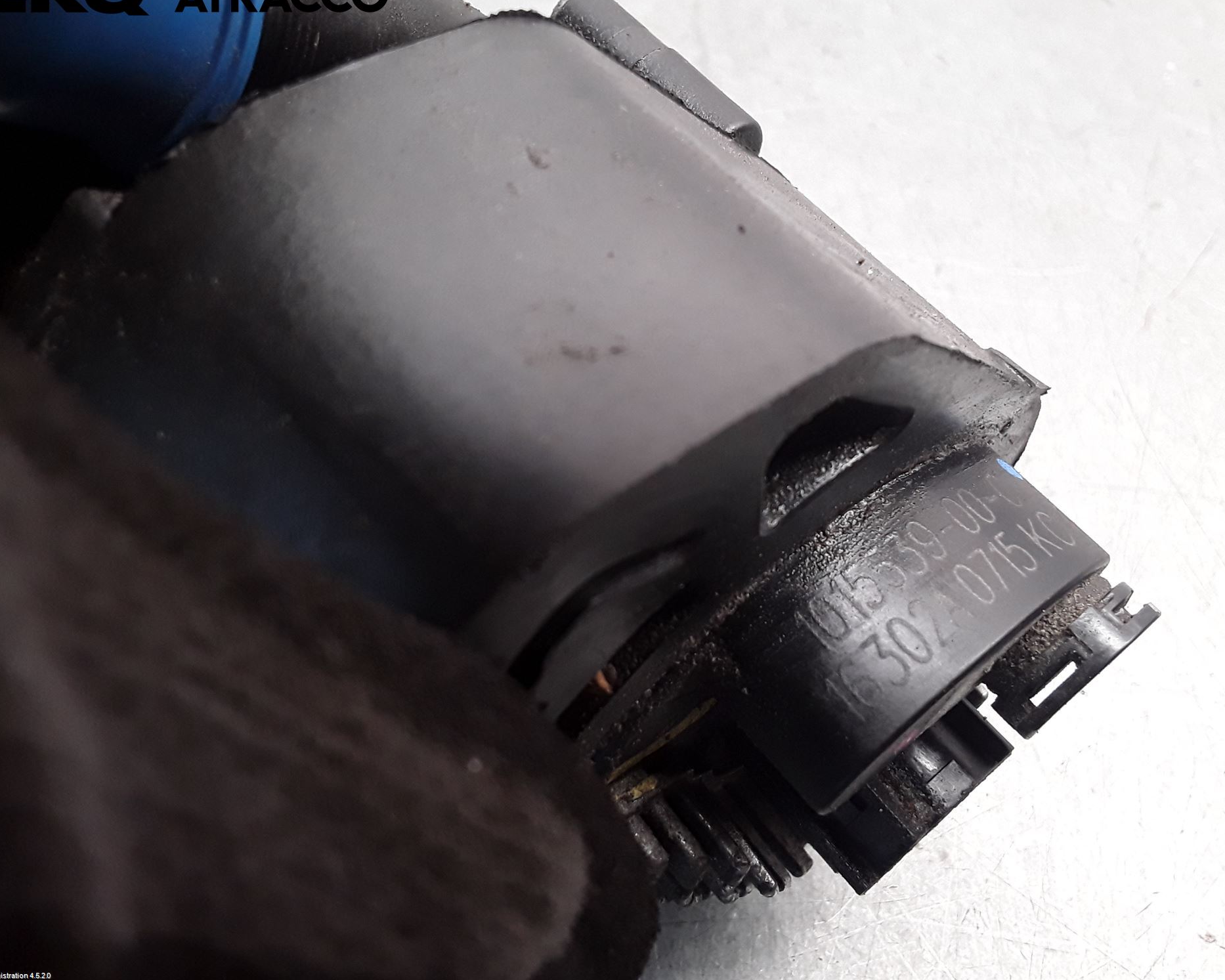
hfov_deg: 58.7
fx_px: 1088
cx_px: 657
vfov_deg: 48.5
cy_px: 477
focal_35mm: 30
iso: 100
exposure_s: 1/50
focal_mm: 2.91
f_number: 1.9
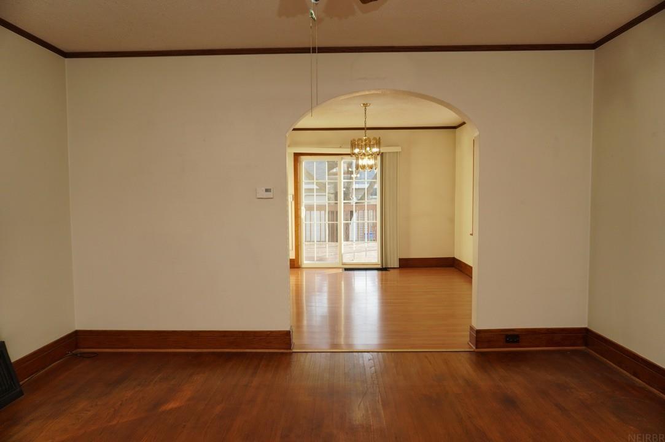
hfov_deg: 73.8
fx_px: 443
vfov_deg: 53.0
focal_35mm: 24
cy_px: 221
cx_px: 332
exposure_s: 1/160
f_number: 4
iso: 400
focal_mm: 16
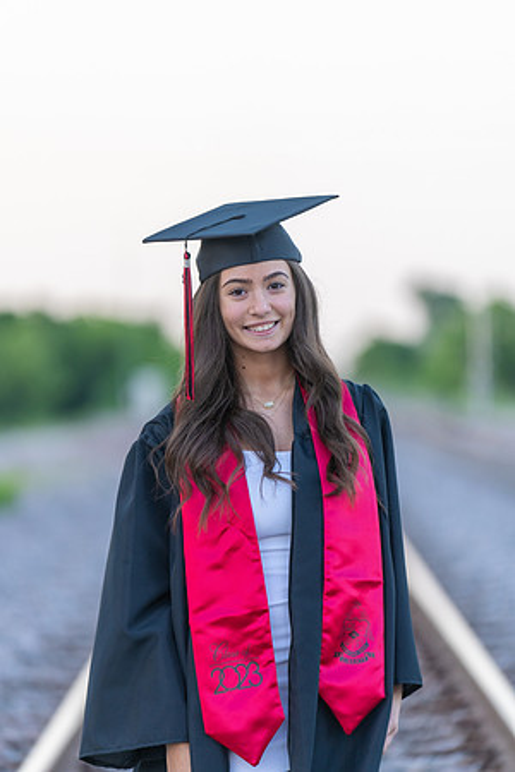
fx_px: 3948
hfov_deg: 7.5
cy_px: 386
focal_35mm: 184
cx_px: 258
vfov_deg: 11.2
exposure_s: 1/320
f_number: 2.8
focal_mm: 184
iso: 640
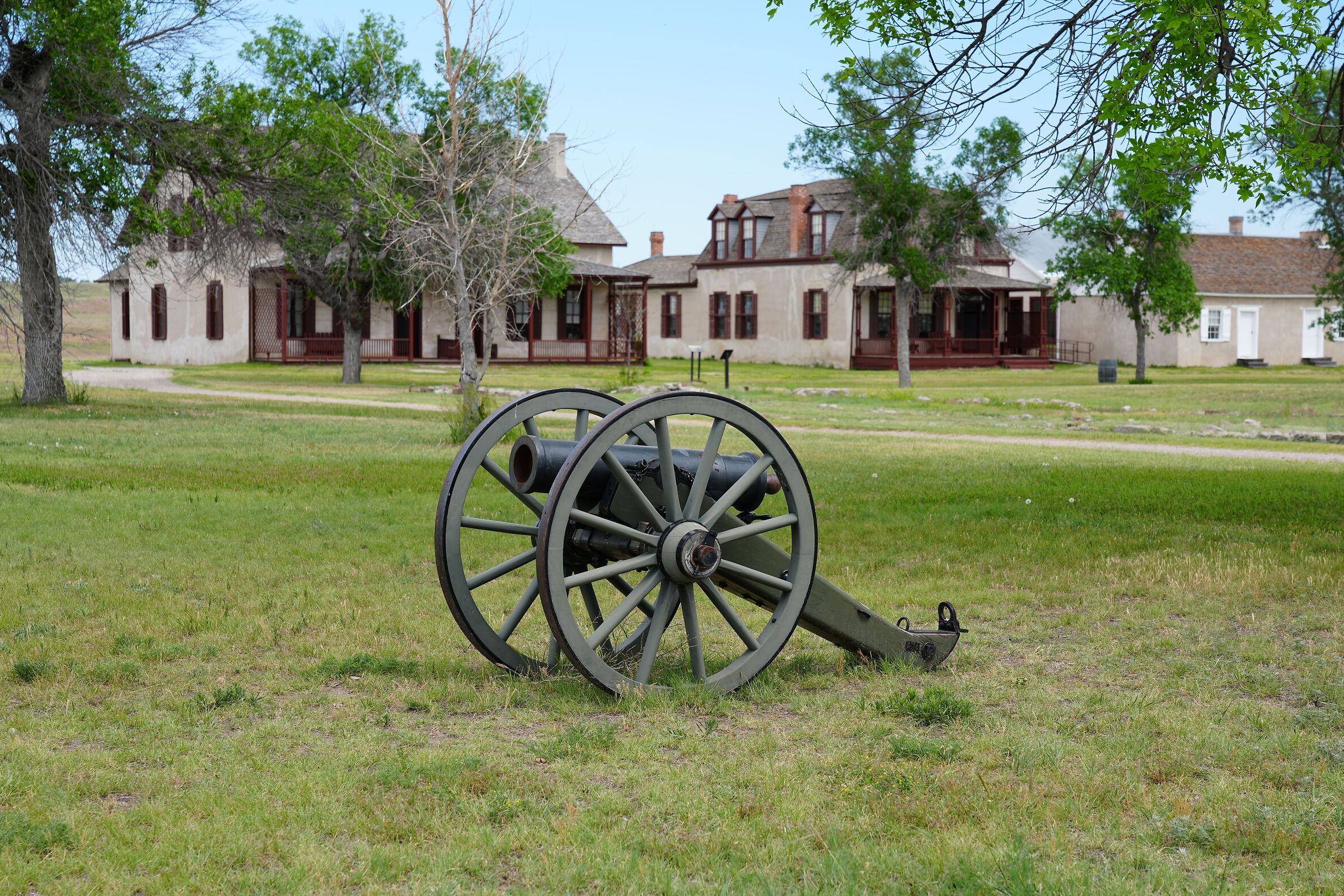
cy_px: 449
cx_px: 668
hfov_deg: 31.0
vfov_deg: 20.9
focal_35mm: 65
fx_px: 2426
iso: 100
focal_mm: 64
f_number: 8
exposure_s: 1/160
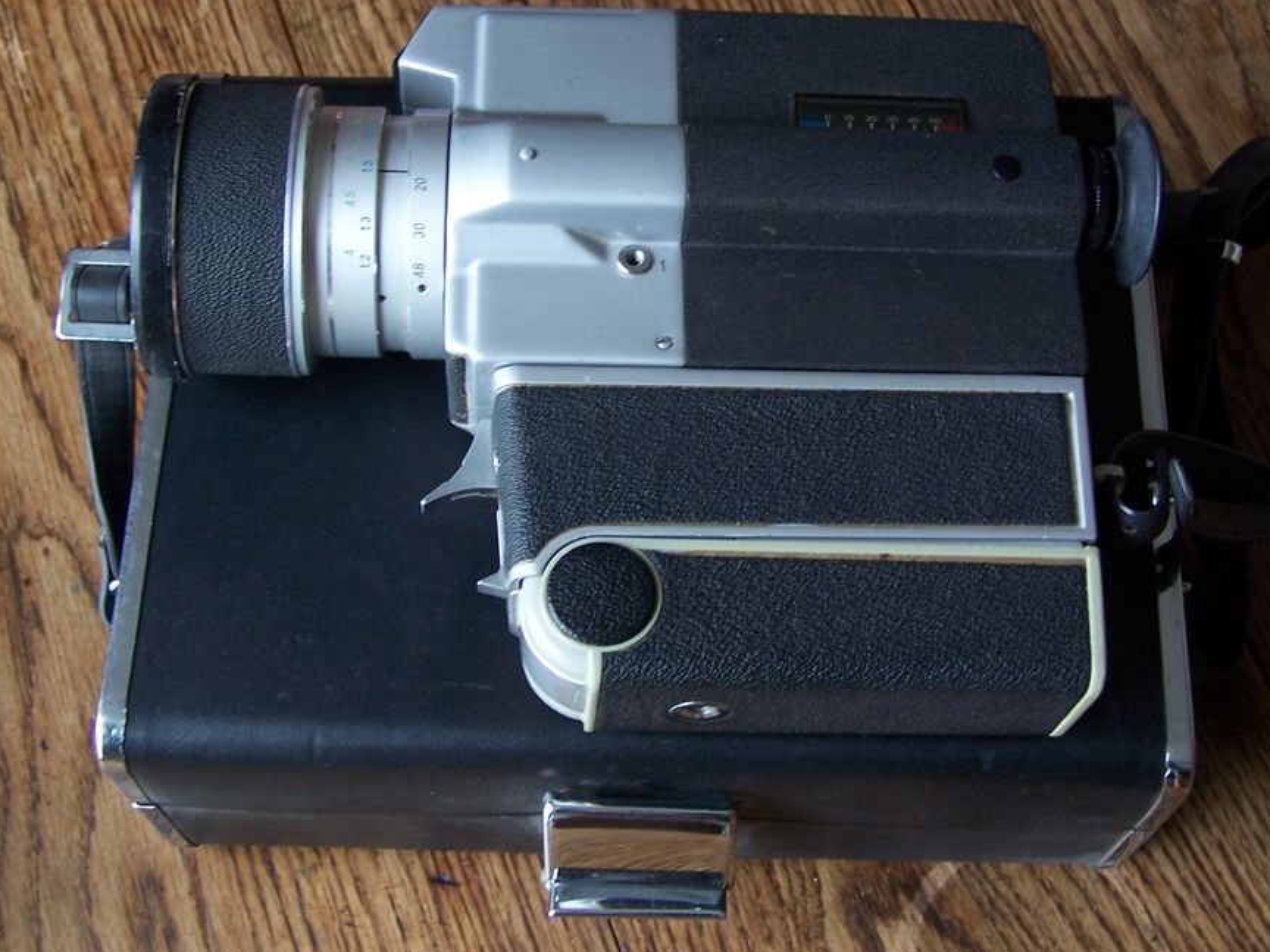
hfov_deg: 32.7
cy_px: 419
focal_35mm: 59
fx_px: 2165
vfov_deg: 24.8
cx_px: 672
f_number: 3.2
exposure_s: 1/8
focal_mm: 8.5
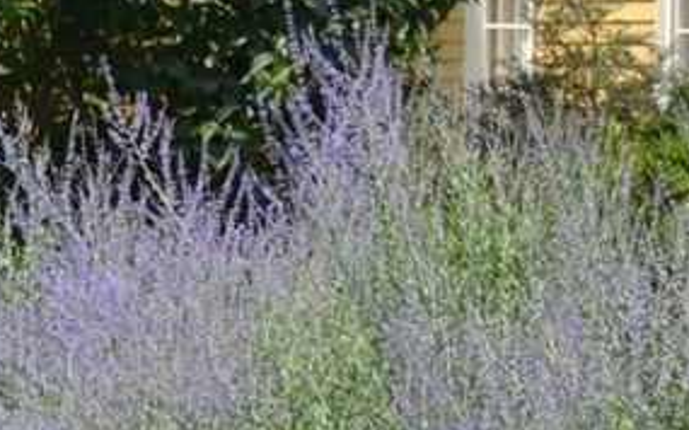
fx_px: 4330
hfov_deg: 9.0
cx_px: 892
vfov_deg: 5.6
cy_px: -274
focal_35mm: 231
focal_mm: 21
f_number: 7.1
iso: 100
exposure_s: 1/200
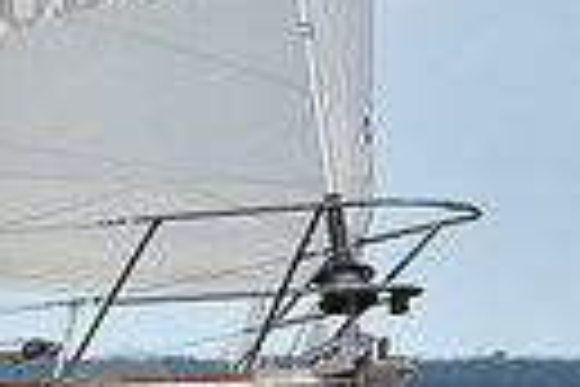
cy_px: 272
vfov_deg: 1.5
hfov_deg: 2.3
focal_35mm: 896
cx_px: -463
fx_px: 14434
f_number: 7.1
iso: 320
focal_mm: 200
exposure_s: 1/1000
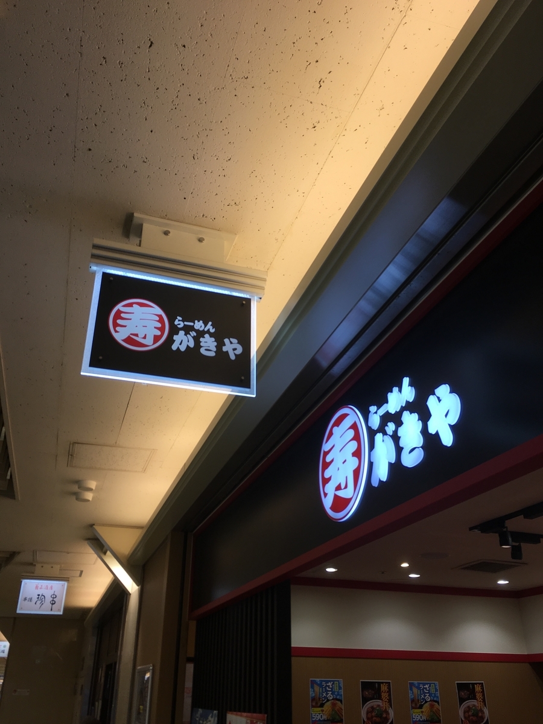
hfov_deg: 48.2
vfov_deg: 61.7
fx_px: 607
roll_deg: -2.0
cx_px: 272
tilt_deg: +27.4
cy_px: 362
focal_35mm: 29
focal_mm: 4.15
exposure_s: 1/120
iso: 25
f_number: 2.2
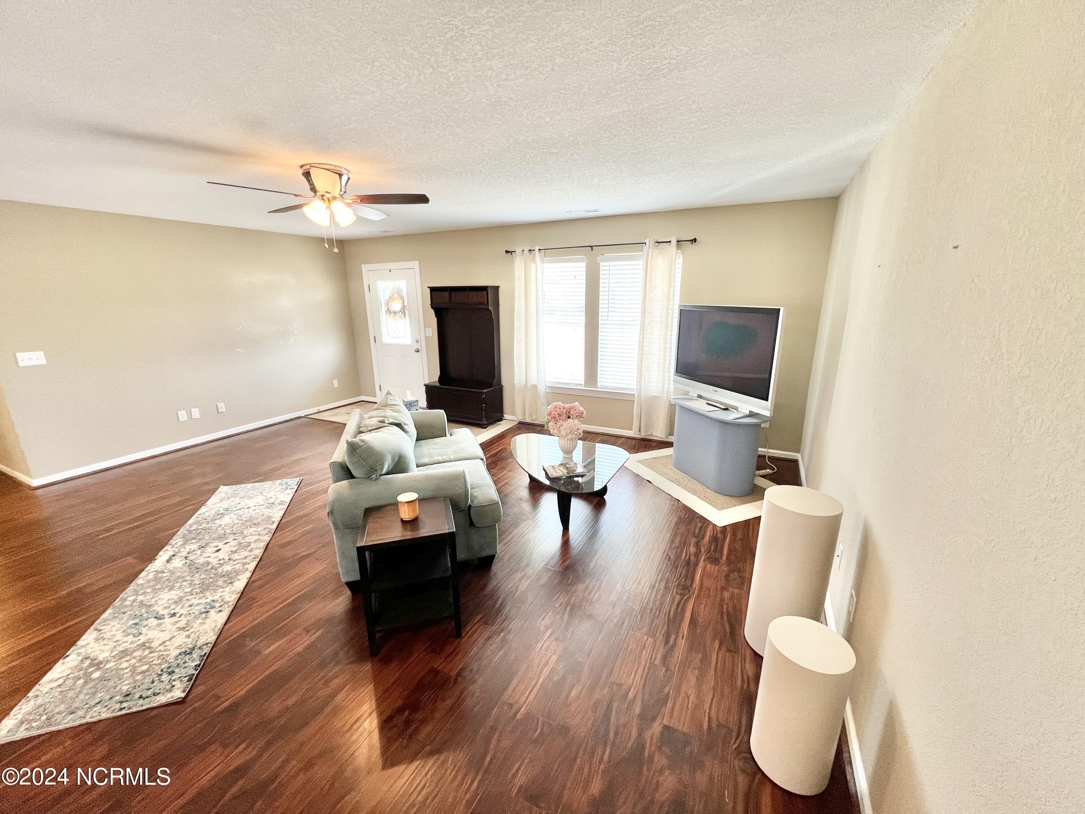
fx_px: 407
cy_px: 407
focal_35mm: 13
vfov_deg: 89.9
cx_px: 542
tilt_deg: -15.5
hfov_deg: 106.2
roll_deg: +0.7
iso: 250
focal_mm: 1.57
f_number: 1.8
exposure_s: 1/120
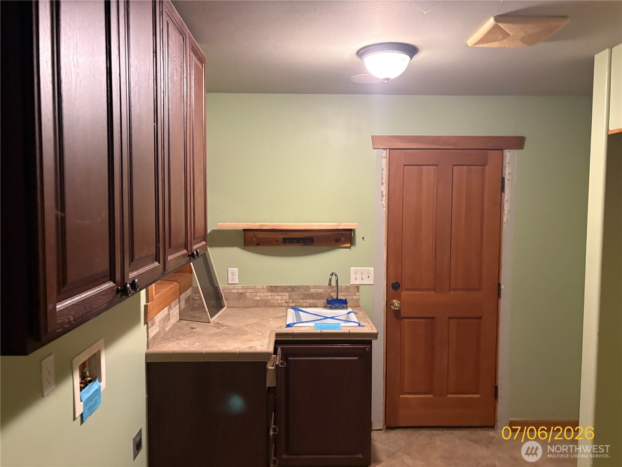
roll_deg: +0.1
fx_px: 467
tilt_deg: -1.8
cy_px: 234
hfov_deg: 67.3
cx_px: 311
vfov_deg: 53.1
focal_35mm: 26
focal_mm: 5.96
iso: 500
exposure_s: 1/40
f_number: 1.6
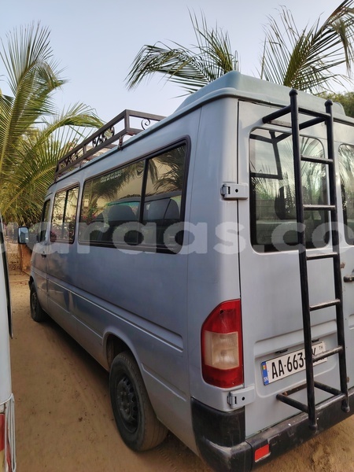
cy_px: 236
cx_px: 177
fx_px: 327
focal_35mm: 24
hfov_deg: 56.8
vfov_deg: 71.6
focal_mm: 5.25
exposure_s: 1/271
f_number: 1.75
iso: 100
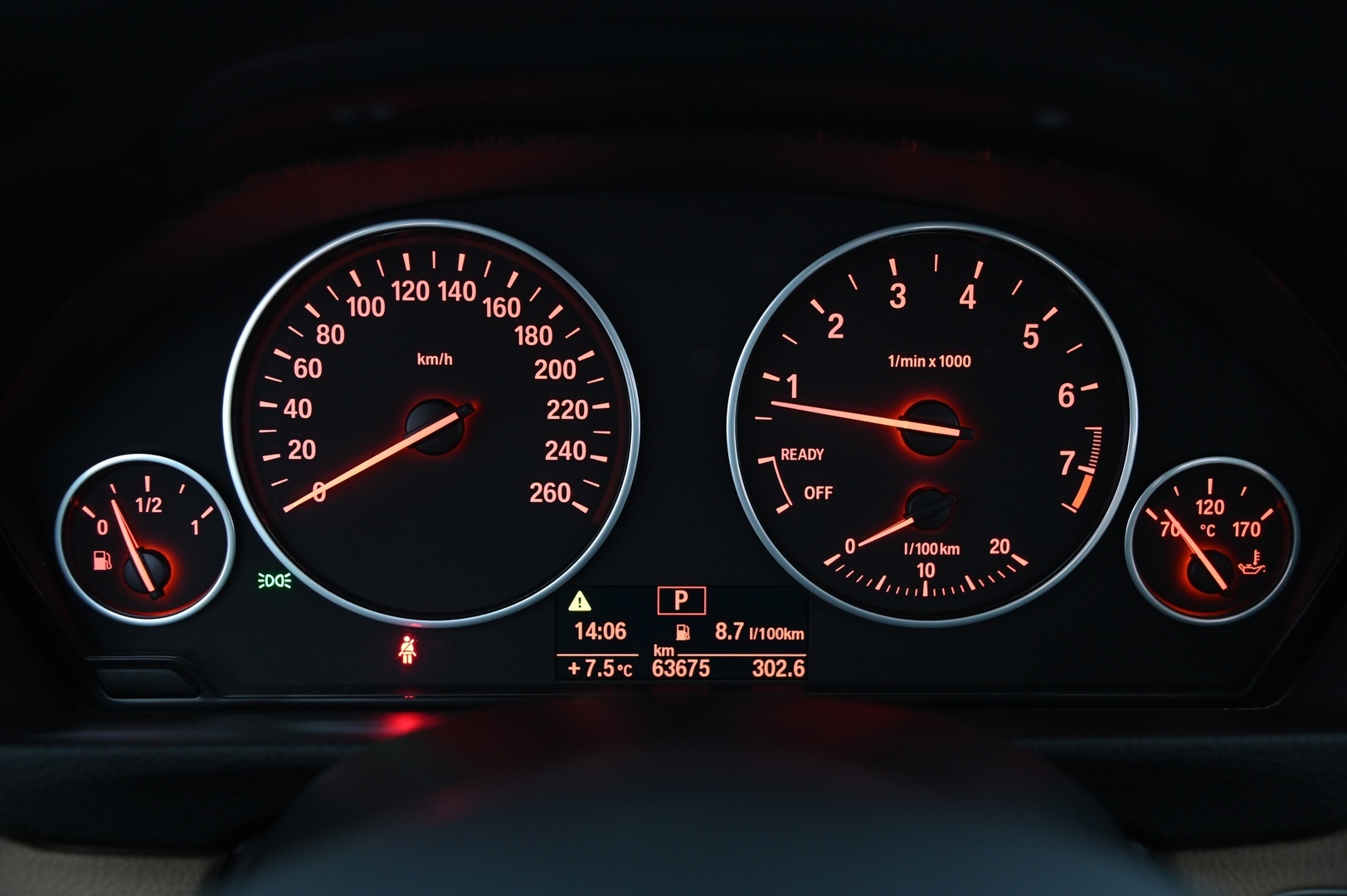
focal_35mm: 44
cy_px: 448
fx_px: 1645
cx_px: 674
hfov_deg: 44.5
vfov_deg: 30.5
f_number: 4
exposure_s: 1/20
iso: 2000
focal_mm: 44
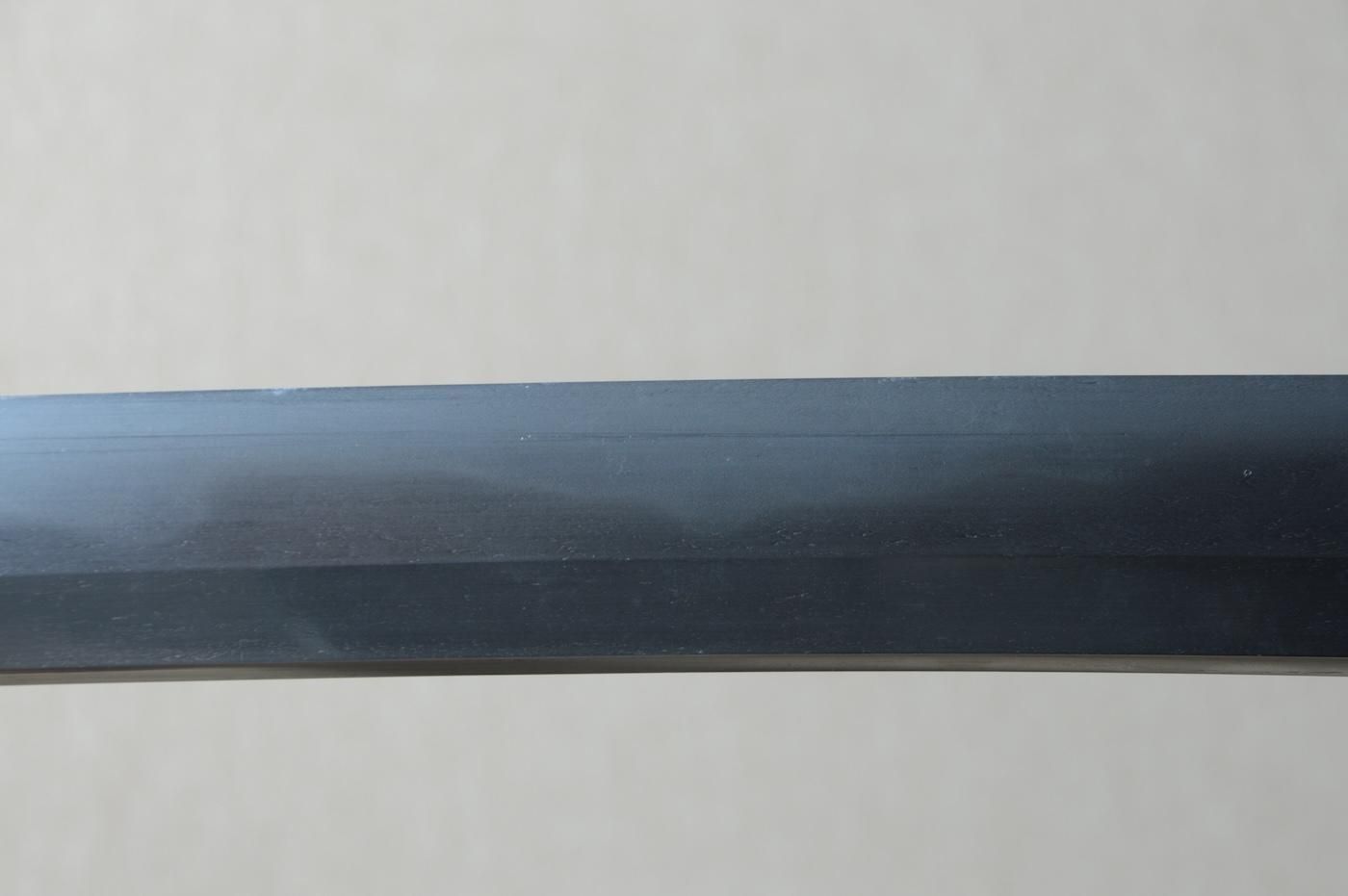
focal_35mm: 158
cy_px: 448
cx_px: 674
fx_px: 5893
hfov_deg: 13.1
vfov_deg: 8.7
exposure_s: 1/2
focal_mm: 105
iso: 400
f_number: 11
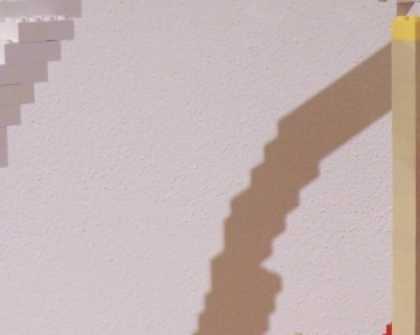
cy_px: 320
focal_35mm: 121
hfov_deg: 15.6
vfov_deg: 12.6
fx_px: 1504
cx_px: 429
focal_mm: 6.3
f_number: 2.8
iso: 80
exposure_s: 1/2
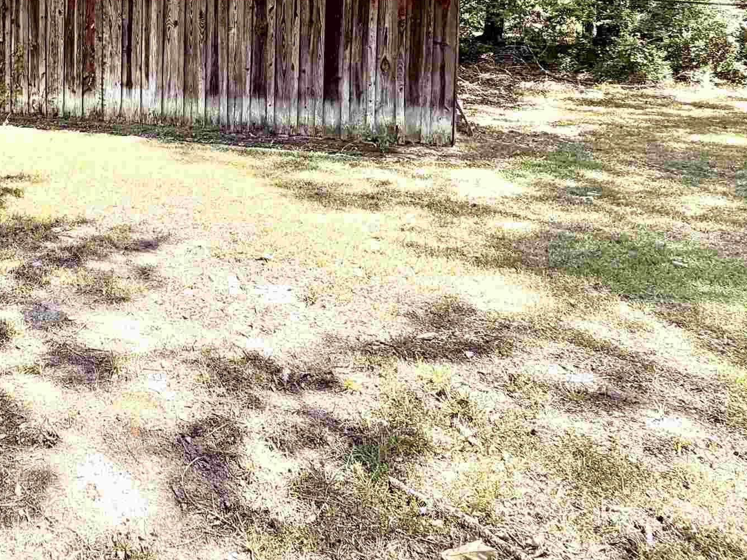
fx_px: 691
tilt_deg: -4.1
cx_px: 86
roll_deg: -0.5
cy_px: 54
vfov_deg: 40.7
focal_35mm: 32
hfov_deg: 50.9
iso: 50
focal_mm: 2.22
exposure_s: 1/502
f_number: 2.2
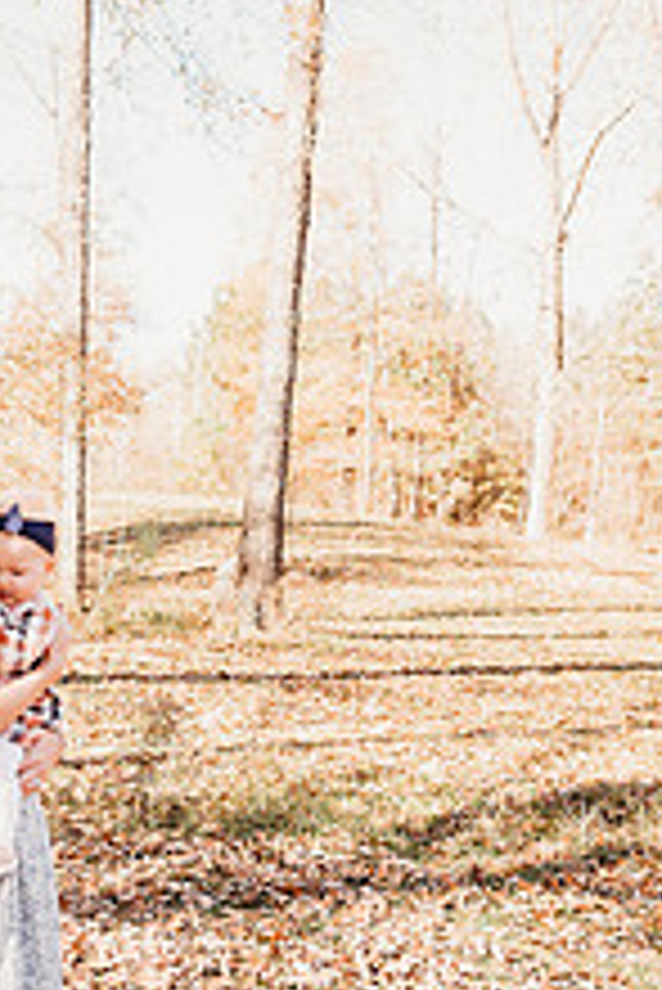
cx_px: 54
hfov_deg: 26.5
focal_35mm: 49
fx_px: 1349
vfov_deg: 40.0
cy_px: 634
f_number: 2.8
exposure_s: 1/250
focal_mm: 24
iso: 100
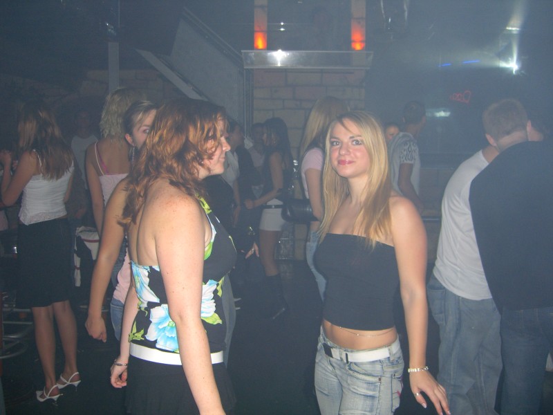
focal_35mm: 38
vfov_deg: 37.7
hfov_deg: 49.0
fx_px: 607
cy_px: 208
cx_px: 276
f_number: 2.8
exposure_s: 1/60
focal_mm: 7.9
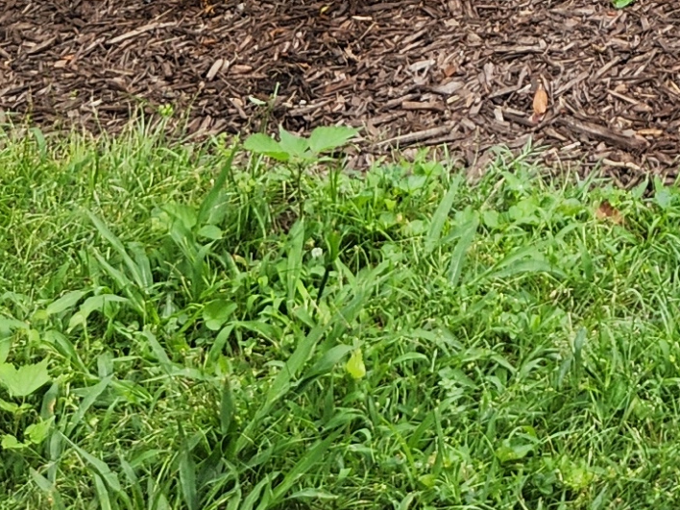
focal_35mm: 130
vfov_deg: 10.1
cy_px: -672
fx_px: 2554
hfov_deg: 13.9
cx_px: 1116
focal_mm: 5.4
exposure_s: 1/297
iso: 20
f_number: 1.8
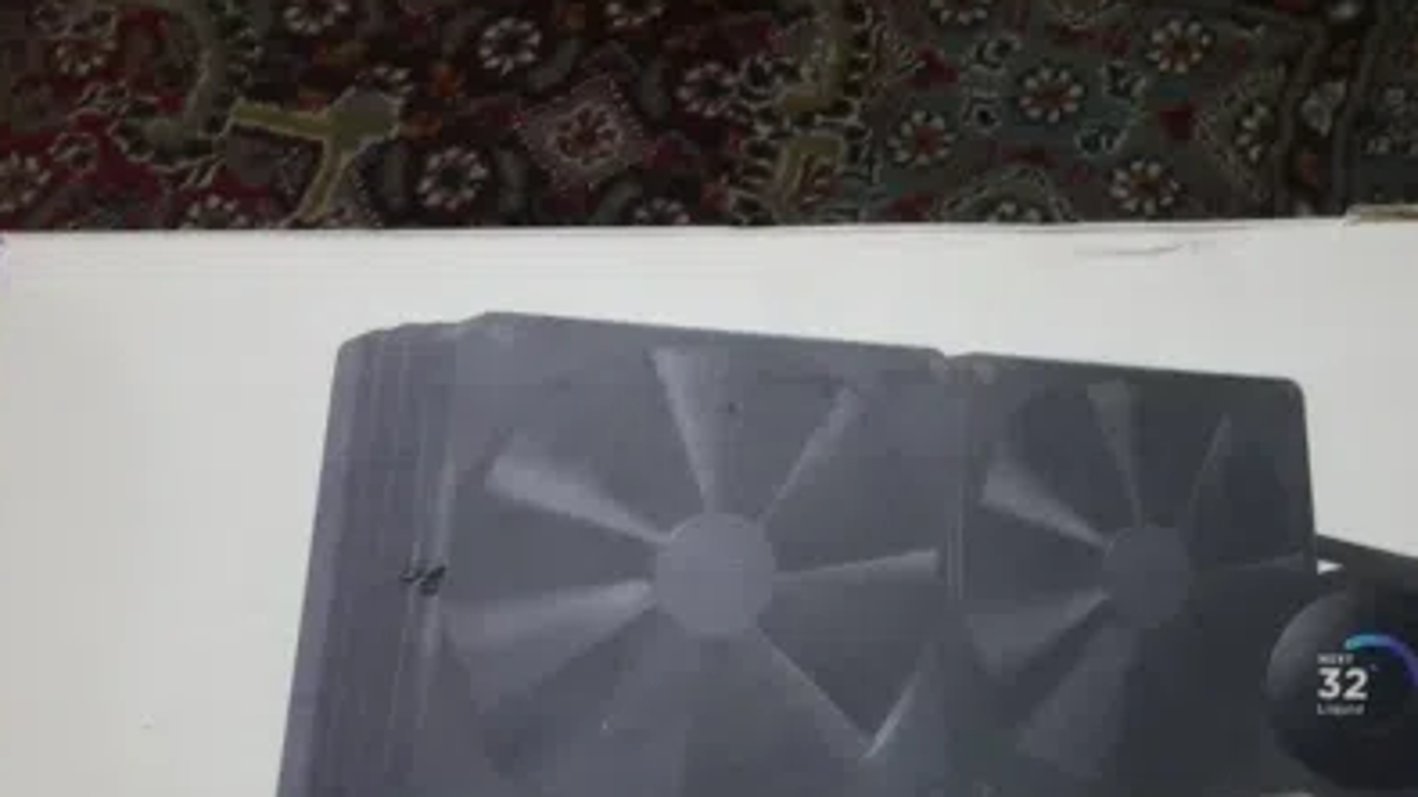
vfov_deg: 22.1
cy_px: 700
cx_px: 987
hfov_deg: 38.6
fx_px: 1992
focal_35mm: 53
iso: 250
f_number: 1.9
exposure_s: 1/33
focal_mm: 2.2
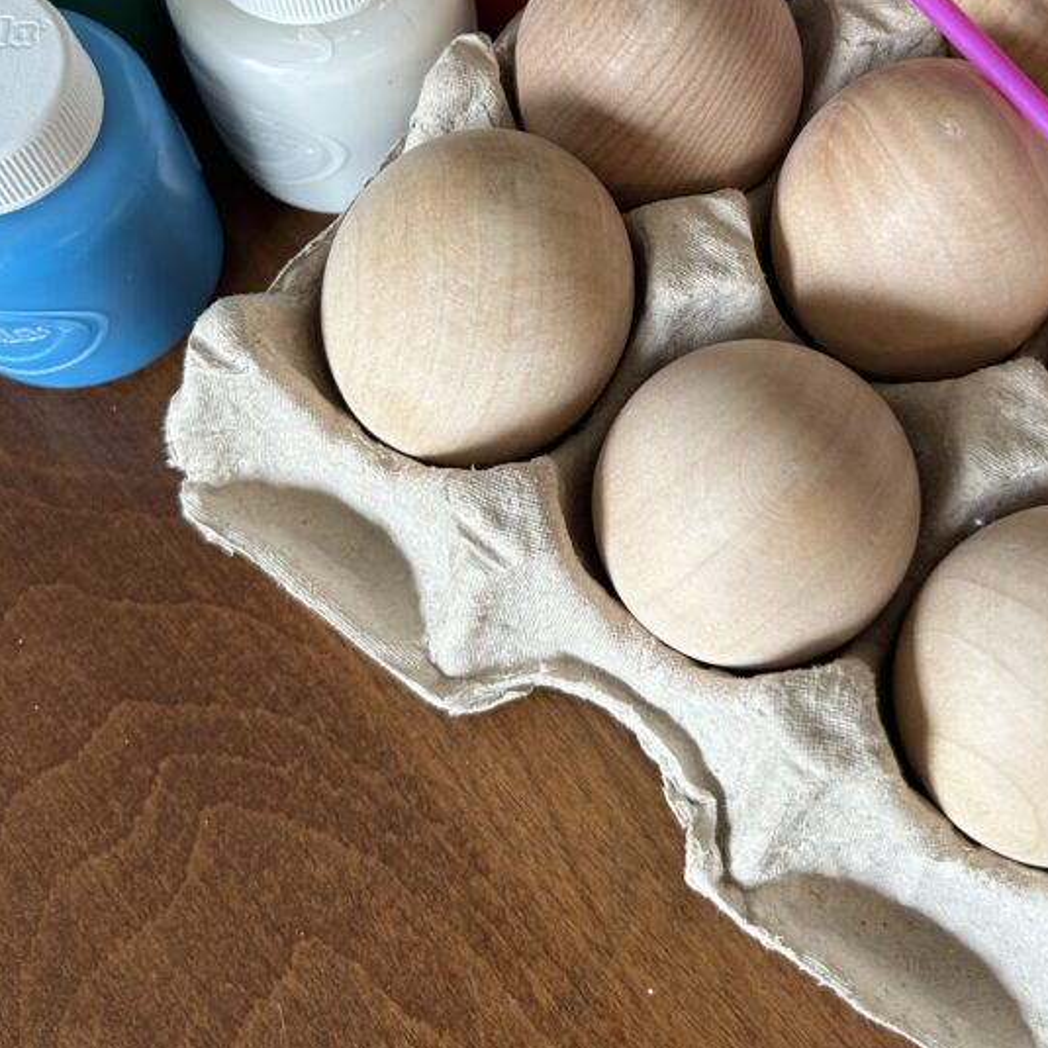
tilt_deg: -65.2
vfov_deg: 37.5
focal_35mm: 44
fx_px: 1507
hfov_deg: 38.2
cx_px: 623
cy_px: 276
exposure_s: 1/120
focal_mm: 5.7
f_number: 1.5
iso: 100
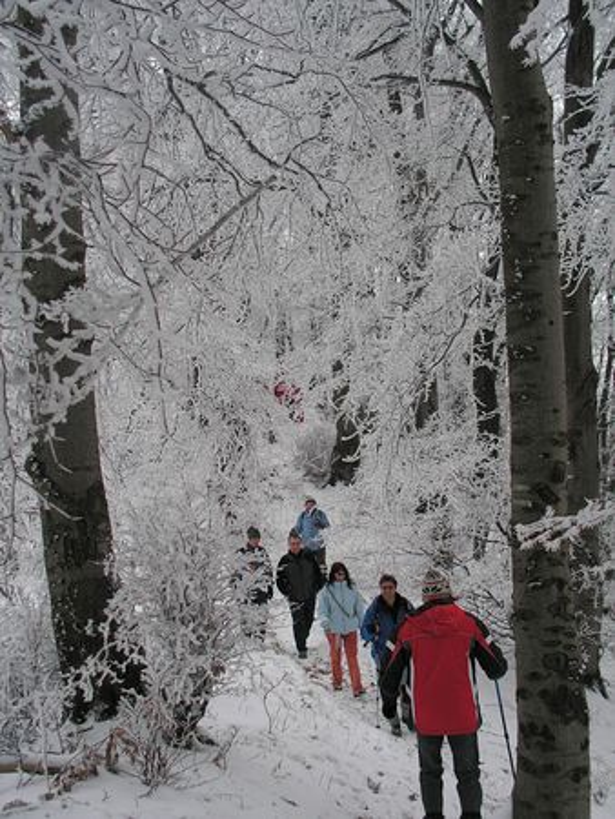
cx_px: 308
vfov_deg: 37.5
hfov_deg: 28.6
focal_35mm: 51
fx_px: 1207
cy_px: 410
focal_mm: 8.6
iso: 50
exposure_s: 1/80
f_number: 3.2
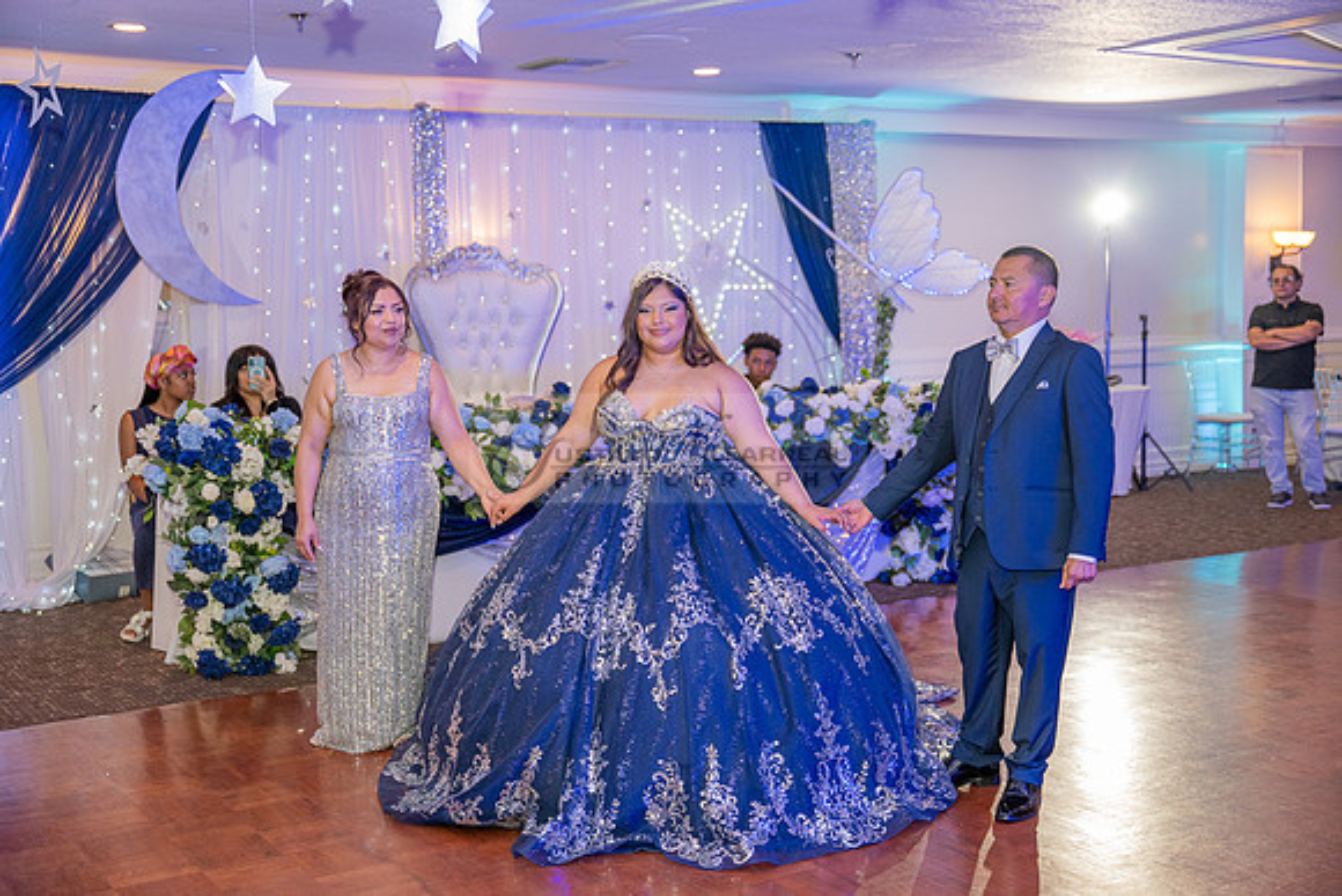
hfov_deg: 43.6
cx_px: 671
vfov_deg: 29.9
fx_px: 1678
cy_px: 448
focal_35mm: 45
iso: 1000
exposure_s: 1/200
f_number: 2.8
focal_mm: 45
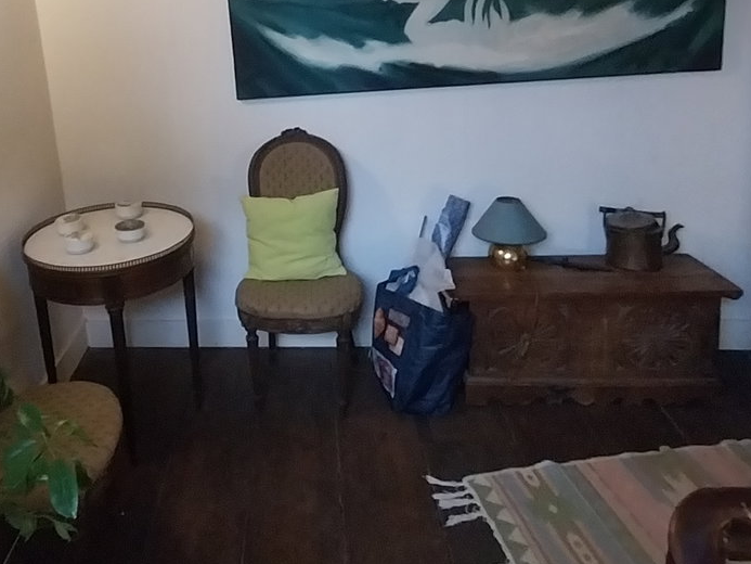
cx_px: 219
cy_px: 107
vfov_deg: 44.4
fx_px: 651
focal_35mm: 30
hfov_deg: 57.8
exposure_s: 1/14.3
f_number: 2.2
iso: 320
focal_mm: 1.13
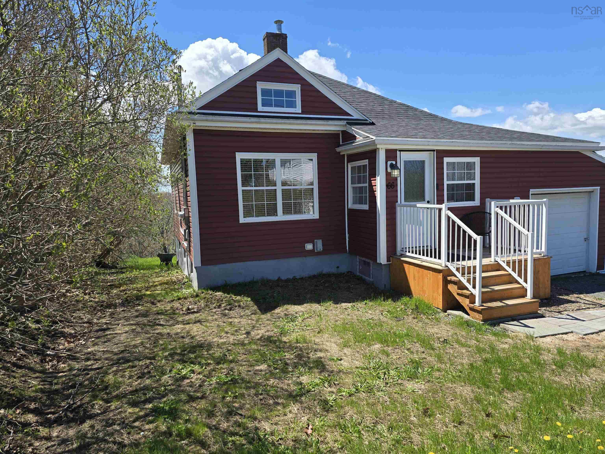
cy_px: 227
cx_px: 302
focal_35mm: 23
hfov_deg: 73.9
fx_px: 402
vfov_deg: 58.9
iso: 12
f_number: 1.7
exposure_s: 1/485
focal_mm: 6.3
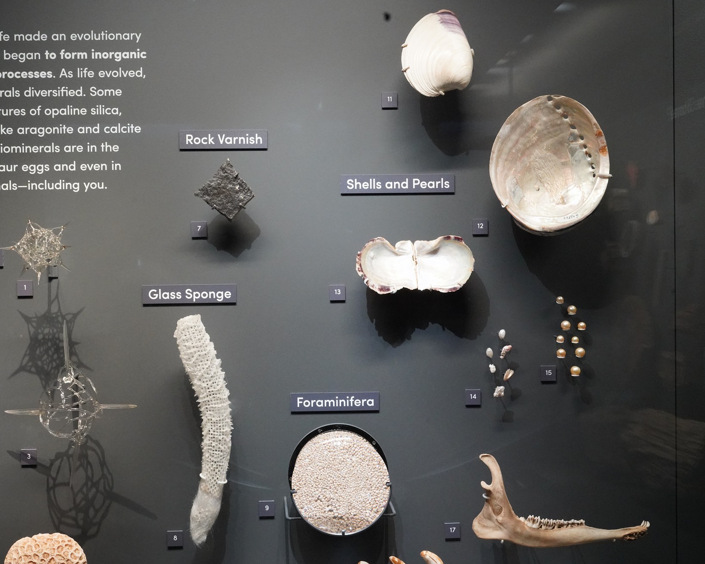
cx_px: 293
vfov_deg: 32.8
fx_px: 960
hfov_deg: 40.2
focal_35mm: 46
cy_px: 288
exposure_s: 1/80
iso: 10000
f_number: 14
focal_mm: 40
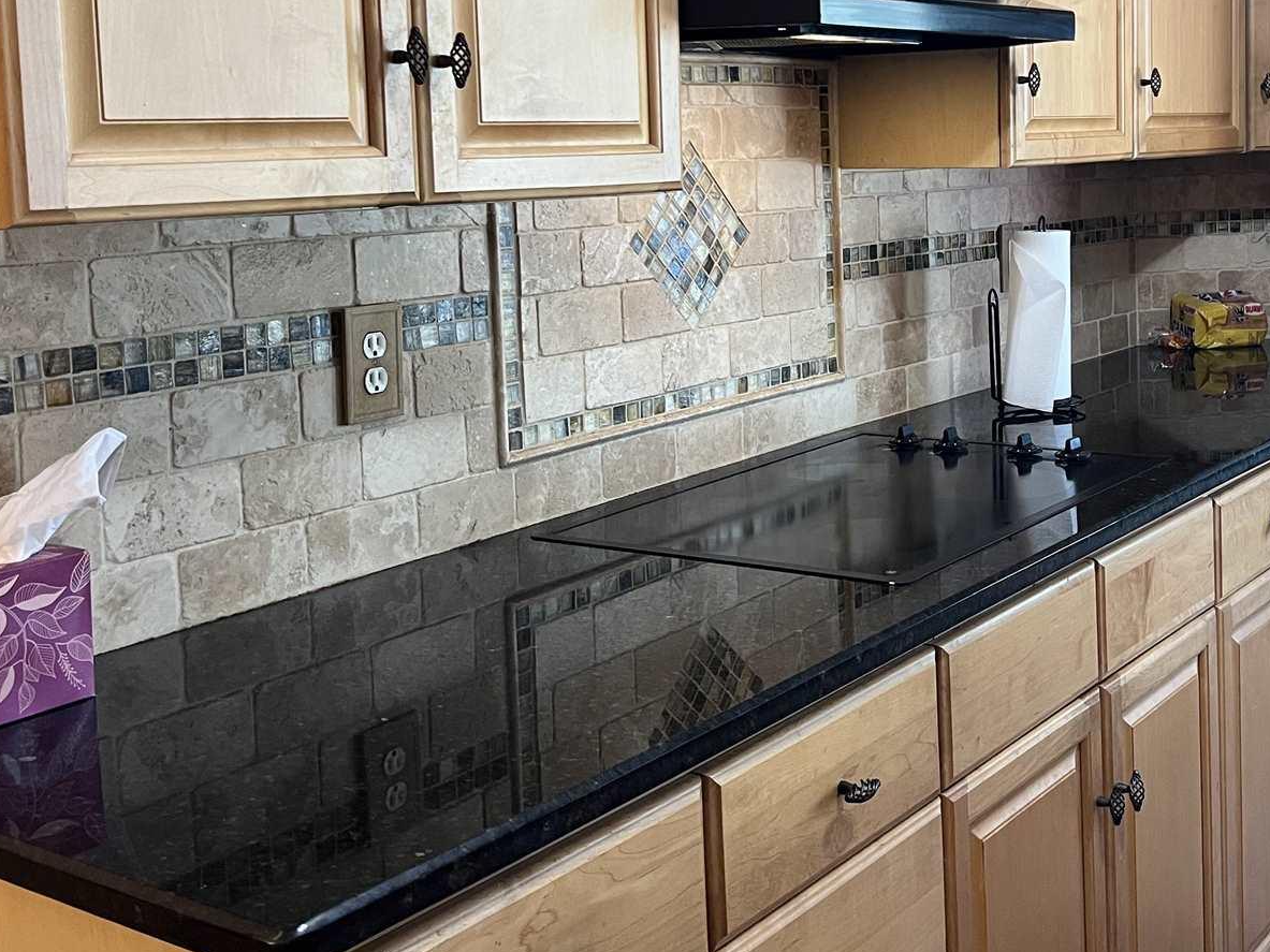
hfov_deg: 41.5
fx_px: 1651
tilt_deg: -3.8
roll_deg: +2.0
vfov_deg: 31.7
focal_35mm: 45
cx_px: 845
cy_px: 254
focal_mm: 5.7
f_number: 1.5
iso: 160
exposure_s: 1/60
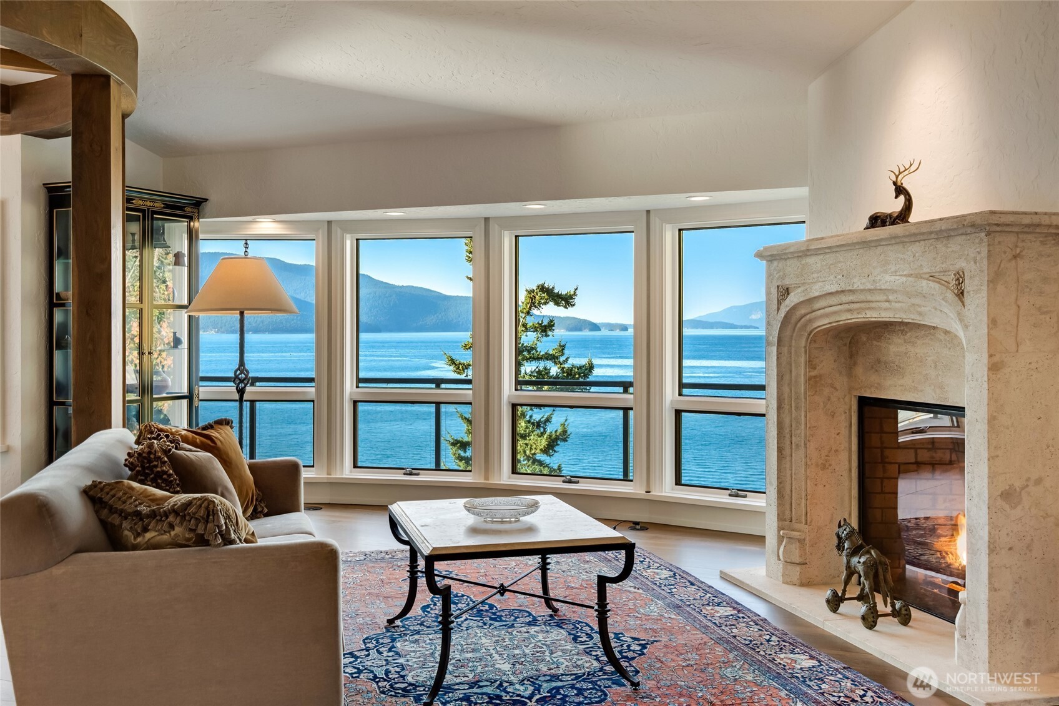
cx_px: 530
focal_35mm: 36
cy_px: 353
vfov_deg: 36.9
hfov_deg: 53.1
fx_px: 1059
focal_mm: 36
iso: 400
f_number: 8
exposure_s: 1/1600
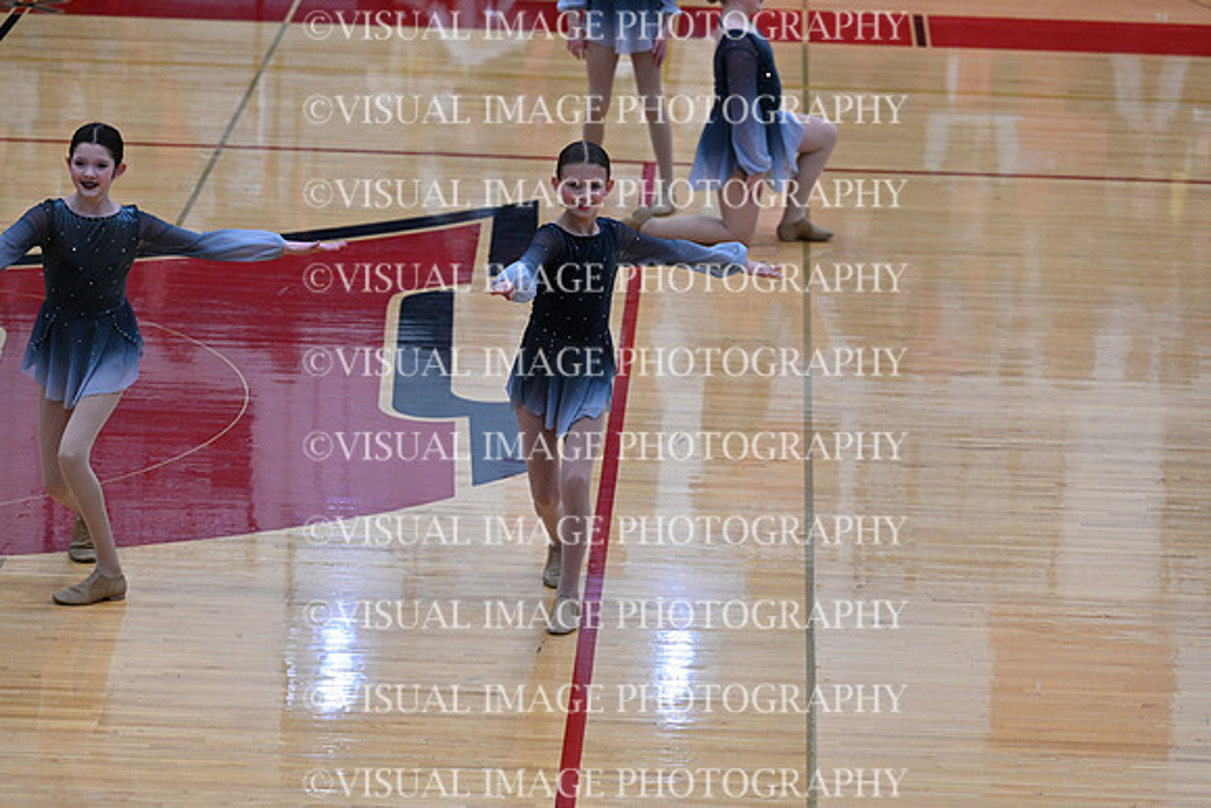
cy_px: 404
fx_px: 5383
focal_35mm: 160
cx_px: 606
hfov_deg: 12.8
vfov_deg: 8.6
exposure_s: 1/400
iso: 4000
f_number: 4
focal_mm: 160
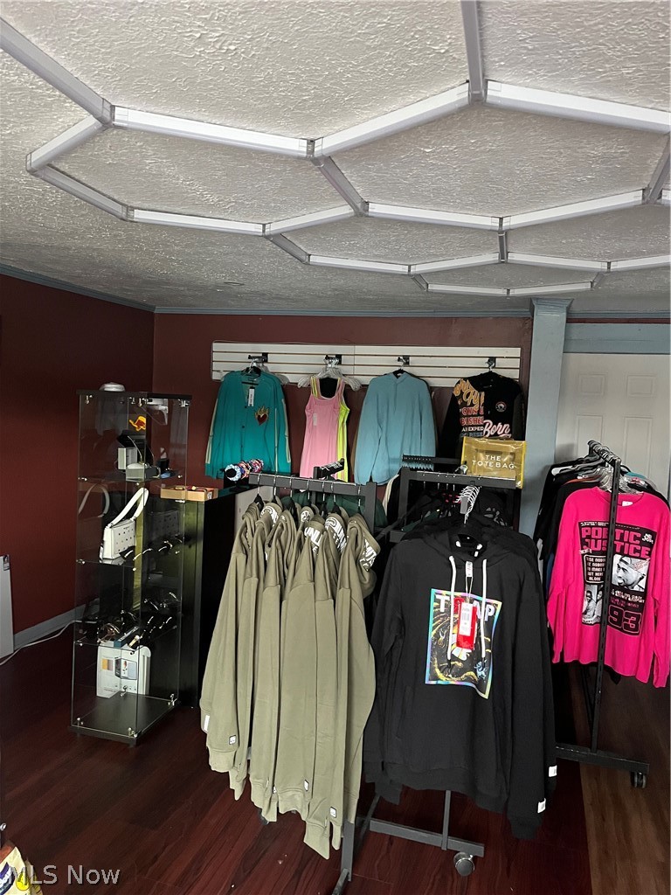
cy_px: 448
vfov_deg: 67.3
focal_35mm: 26
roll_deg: -2.0
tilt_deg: -7.8
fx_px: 672
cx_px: 336
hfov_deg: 53.1
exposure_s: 1/60
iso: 500
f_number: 1.6
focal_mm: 5.1
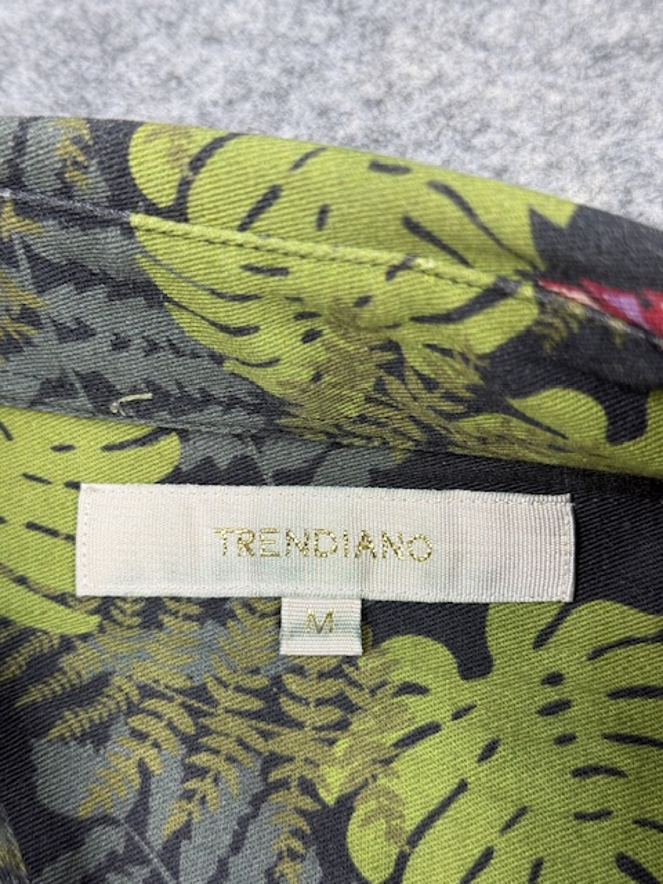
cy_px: 442
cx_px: 332
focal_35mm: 48
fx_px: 1226
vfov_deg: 39.7
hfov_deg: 30.3
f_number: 1.78
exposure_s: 1/100
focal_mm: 6.76
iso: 64
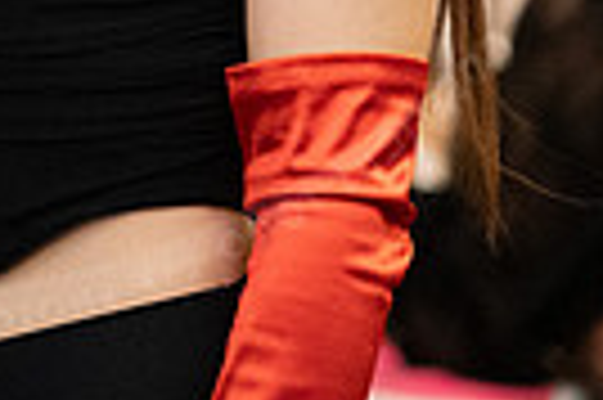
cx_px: -234
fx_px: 3630
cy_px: -402
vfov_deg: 6.1
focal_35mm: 217
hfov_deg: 9.3
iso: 6400
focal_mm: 50
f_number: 1.2
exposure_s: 1/125
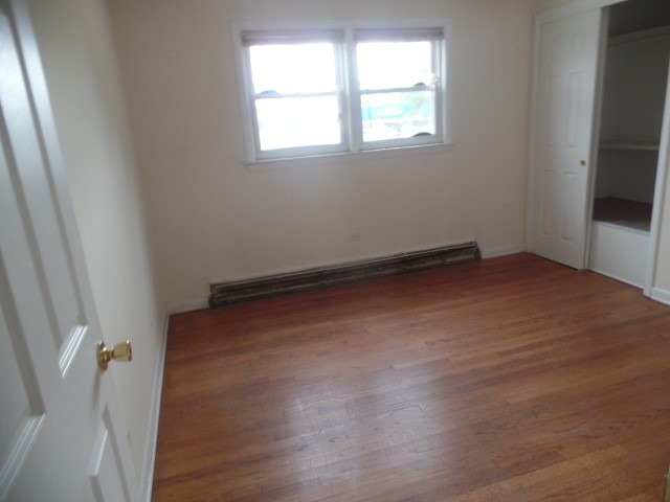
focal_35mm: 23
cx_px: 335
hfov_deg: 73.9
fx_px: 445
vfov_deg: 58.9
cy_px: 251
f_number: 2.8
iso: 160
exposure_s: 1/30
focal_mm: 4.1
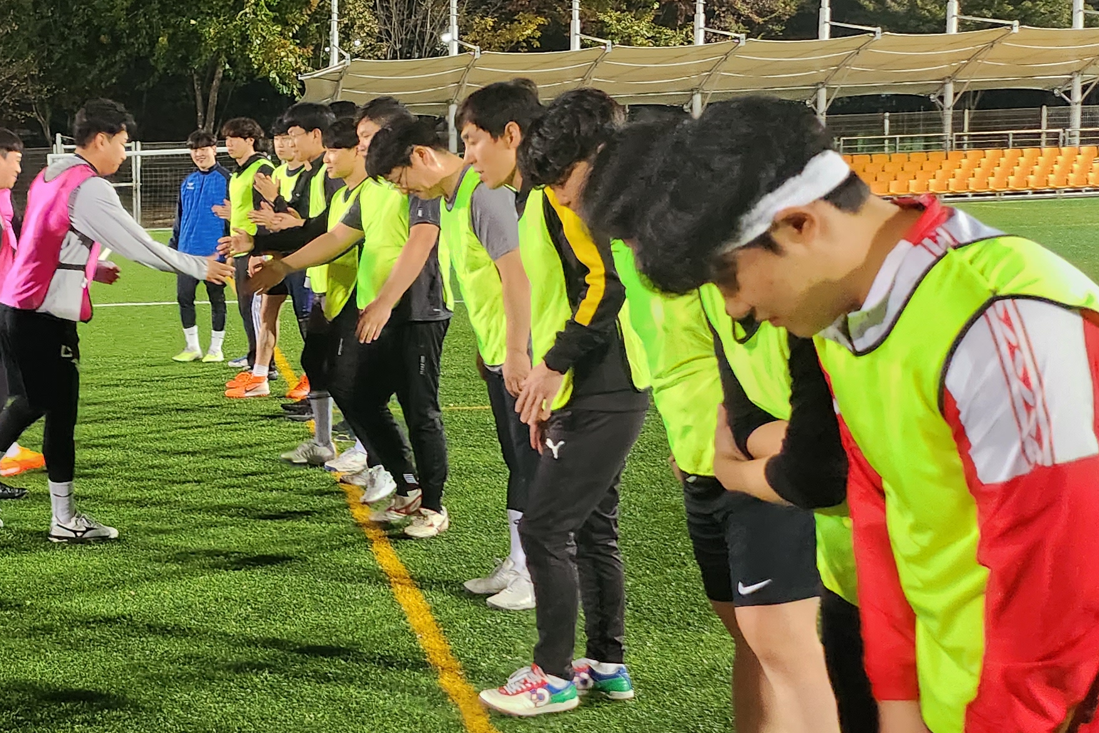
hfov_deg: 33.0
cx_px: 87
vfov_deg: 23.8
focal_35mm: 57
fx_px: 1740
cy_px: 384
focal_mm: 5
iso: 800
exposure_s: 1/120
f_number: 1.8
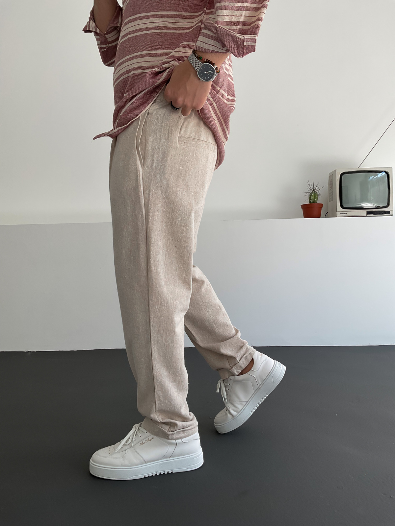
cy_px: 263
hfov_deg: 48.2
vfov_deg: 61.7
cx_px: 198
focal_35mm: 29
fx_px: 441
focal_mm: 3
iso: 16
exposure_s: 1/250
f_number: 1.8
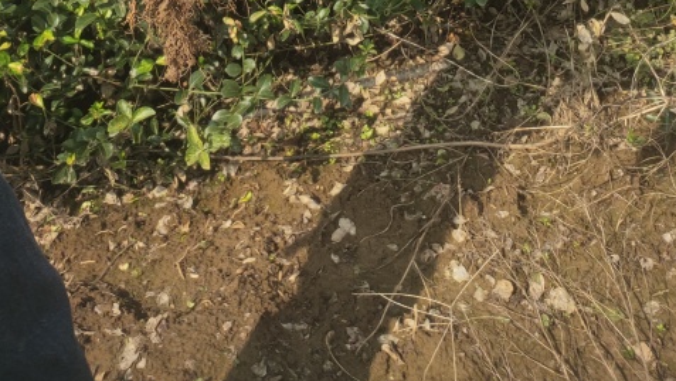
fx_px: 1004
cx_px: 306
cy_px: -341
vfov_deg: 17.0
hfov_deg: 37.2
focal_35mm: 56
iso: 56
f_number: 1.79
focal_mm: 4.76
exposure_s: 1/1479
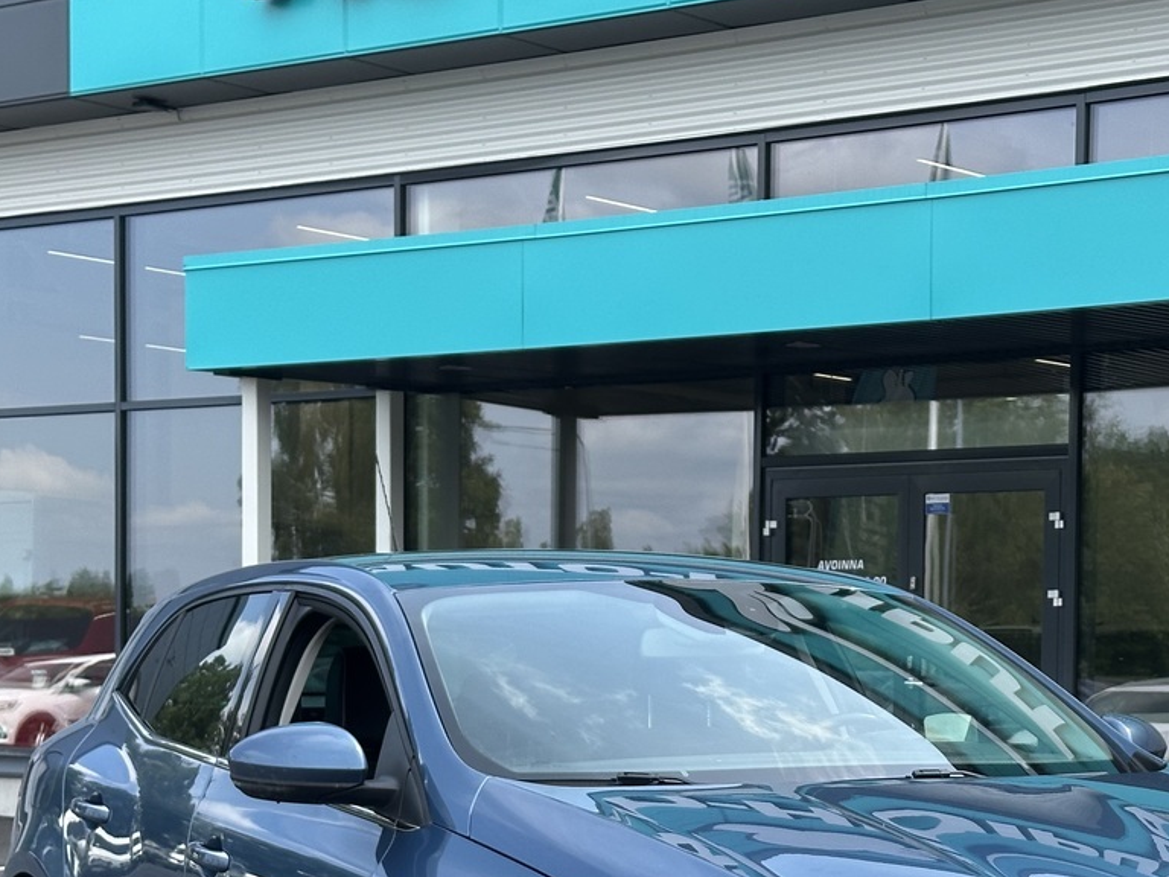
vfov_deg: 16.2
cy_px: 810
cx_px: 770
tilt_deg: -2.8
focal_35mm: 90
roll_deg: -0.7
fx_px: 3039
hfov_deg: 21.7
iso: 64
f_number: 1.78
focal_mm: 6.86
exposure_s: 1/1414
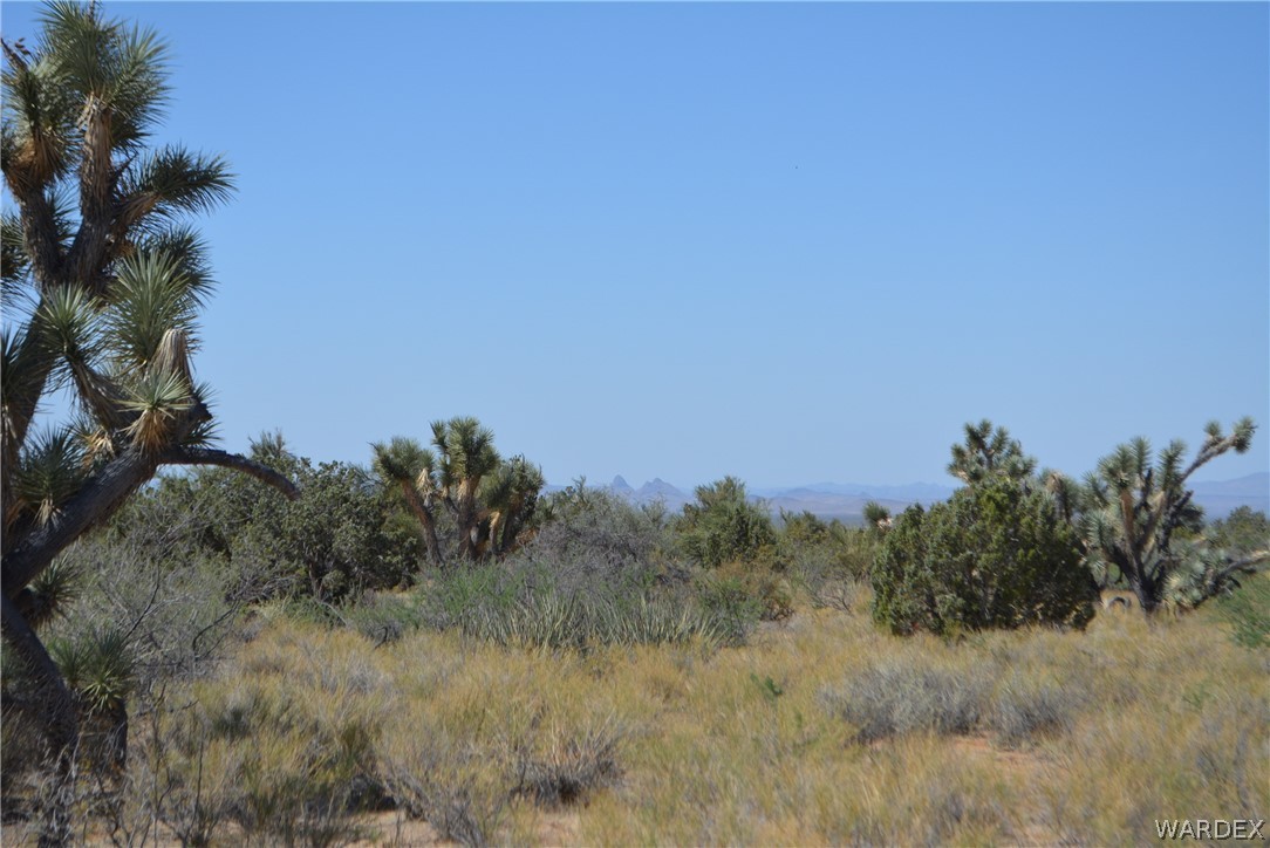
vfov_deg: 16.6
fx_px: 2912
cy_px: 424
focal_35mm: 82
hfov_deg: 24.6
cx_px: 635
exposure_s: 1/1600
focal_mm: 55
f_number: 7.1
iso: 400
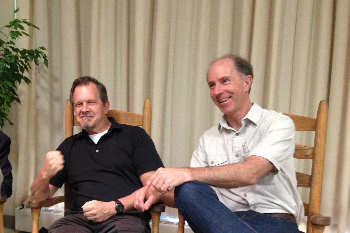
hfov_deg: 38.0
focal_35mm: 51
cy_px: 169
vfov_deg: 26.2
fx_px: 496
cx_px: 93
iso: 400
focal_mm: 4.13
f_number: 2.4
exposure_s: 1/15
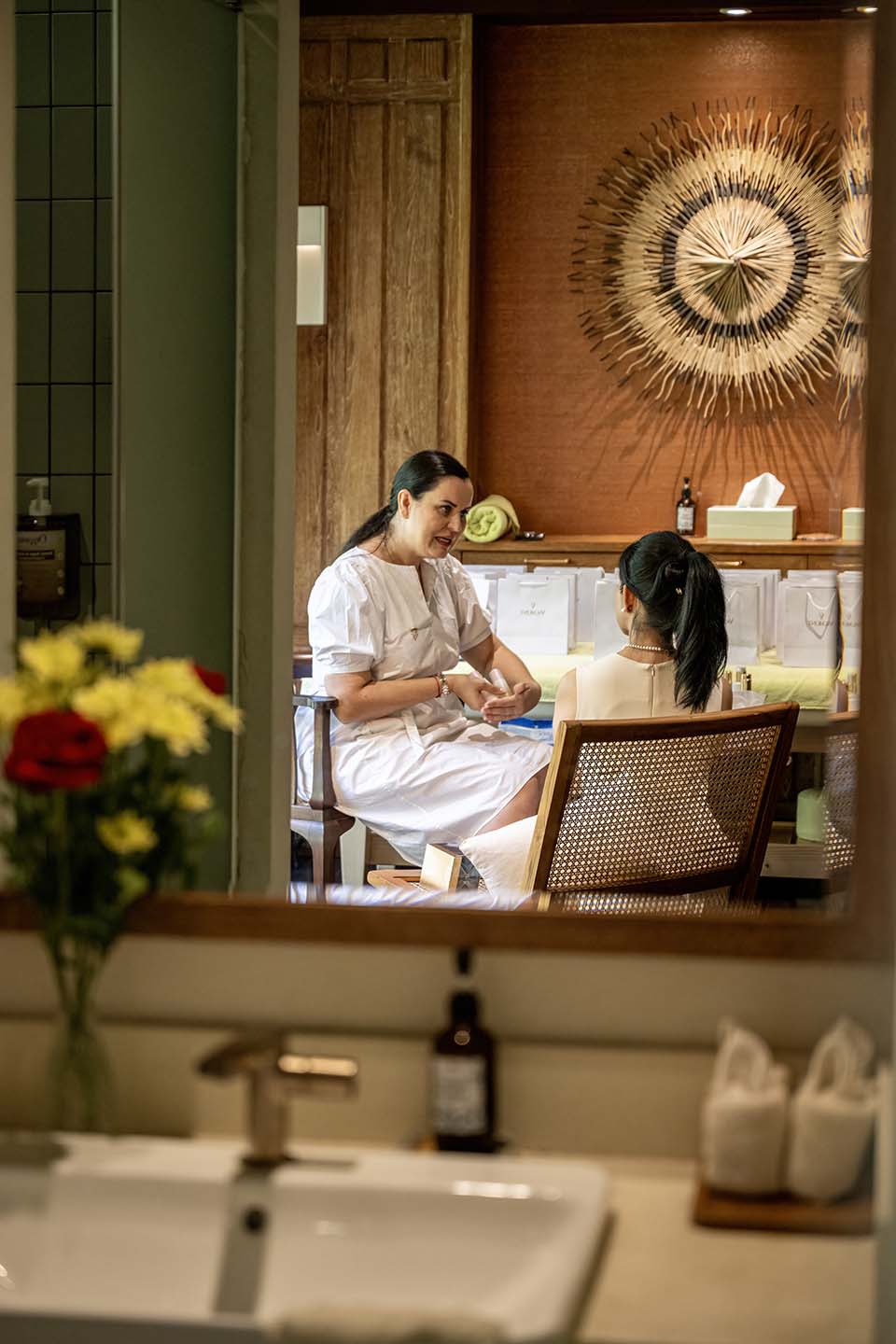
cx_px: 448
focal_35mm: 70
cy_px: 672
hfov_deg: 19.5
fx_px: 2613
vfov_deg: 28.8
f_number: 2.8
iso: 1000
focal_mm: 70
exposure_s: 1/200
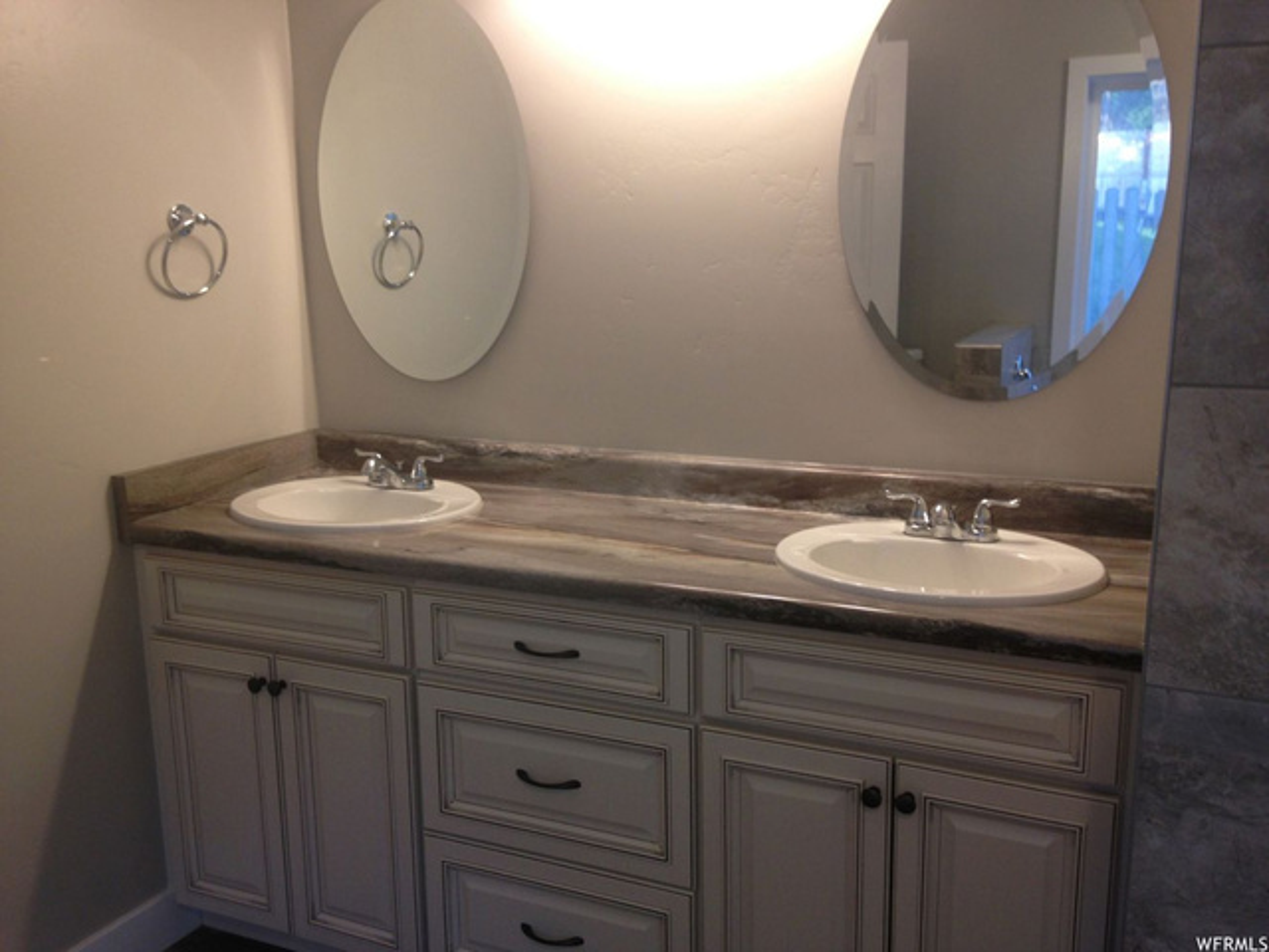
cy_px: 476
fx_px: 1210
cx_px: 634
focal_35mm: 33
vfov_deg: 42.9
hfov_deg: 55.4
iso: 50
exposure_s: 1/20
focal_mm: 4.12
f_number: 2.4
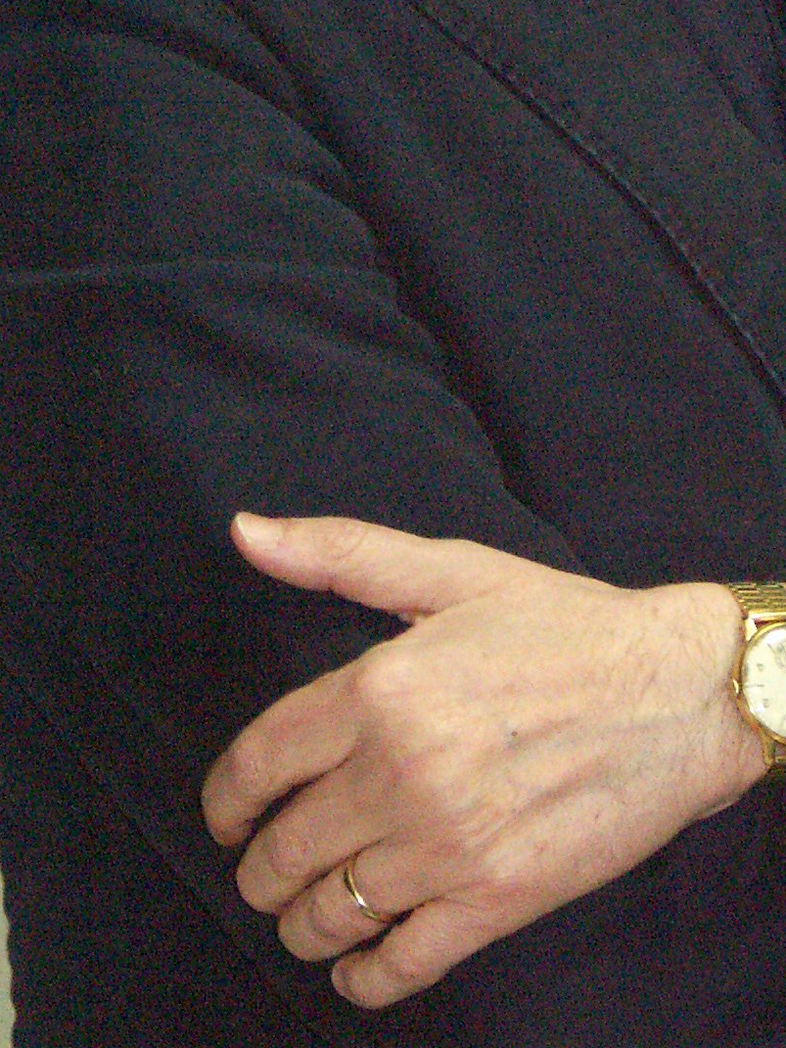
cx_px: 638
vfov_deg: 7.0
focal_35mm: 282
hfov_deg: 5.3
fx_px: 8539
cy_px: -164
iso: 400
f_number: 3.2
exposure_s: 1/125
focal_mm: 30.21
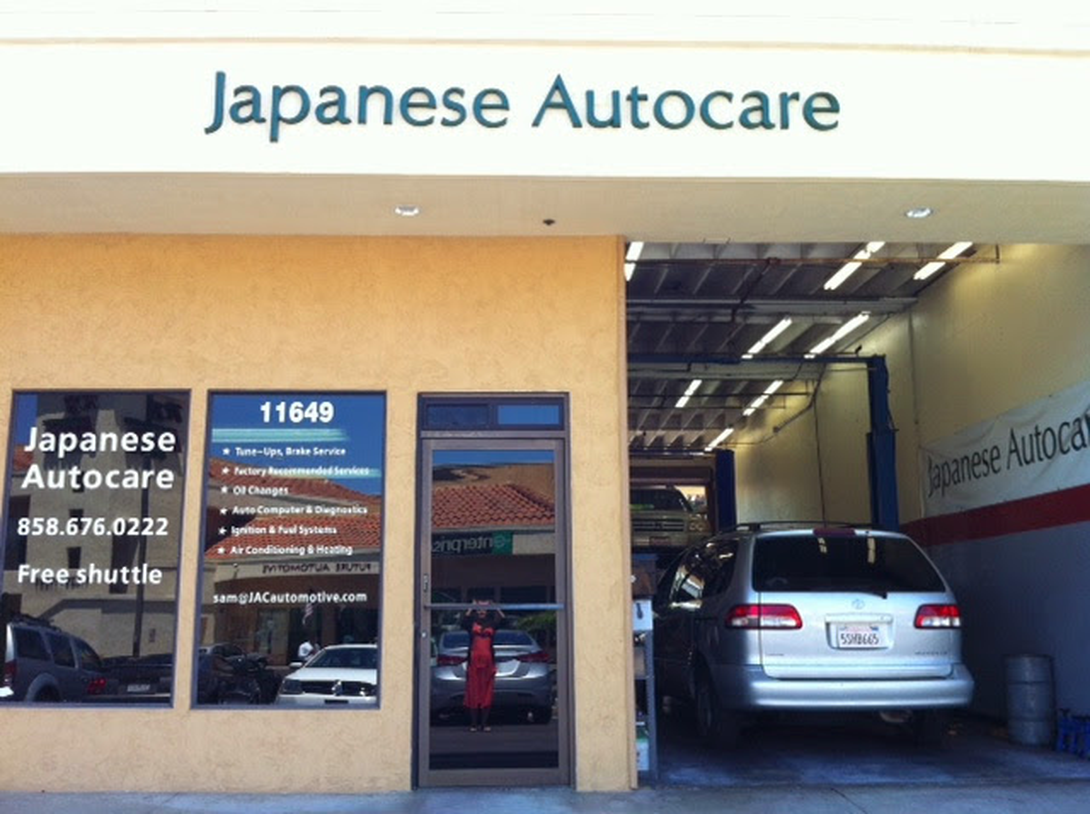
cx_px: 545
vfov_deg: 40.6
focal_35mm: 35
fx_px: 1100
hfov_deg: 52.7
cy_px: 407
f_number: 2.8
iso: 80
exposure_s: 1/166
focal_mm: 3.85
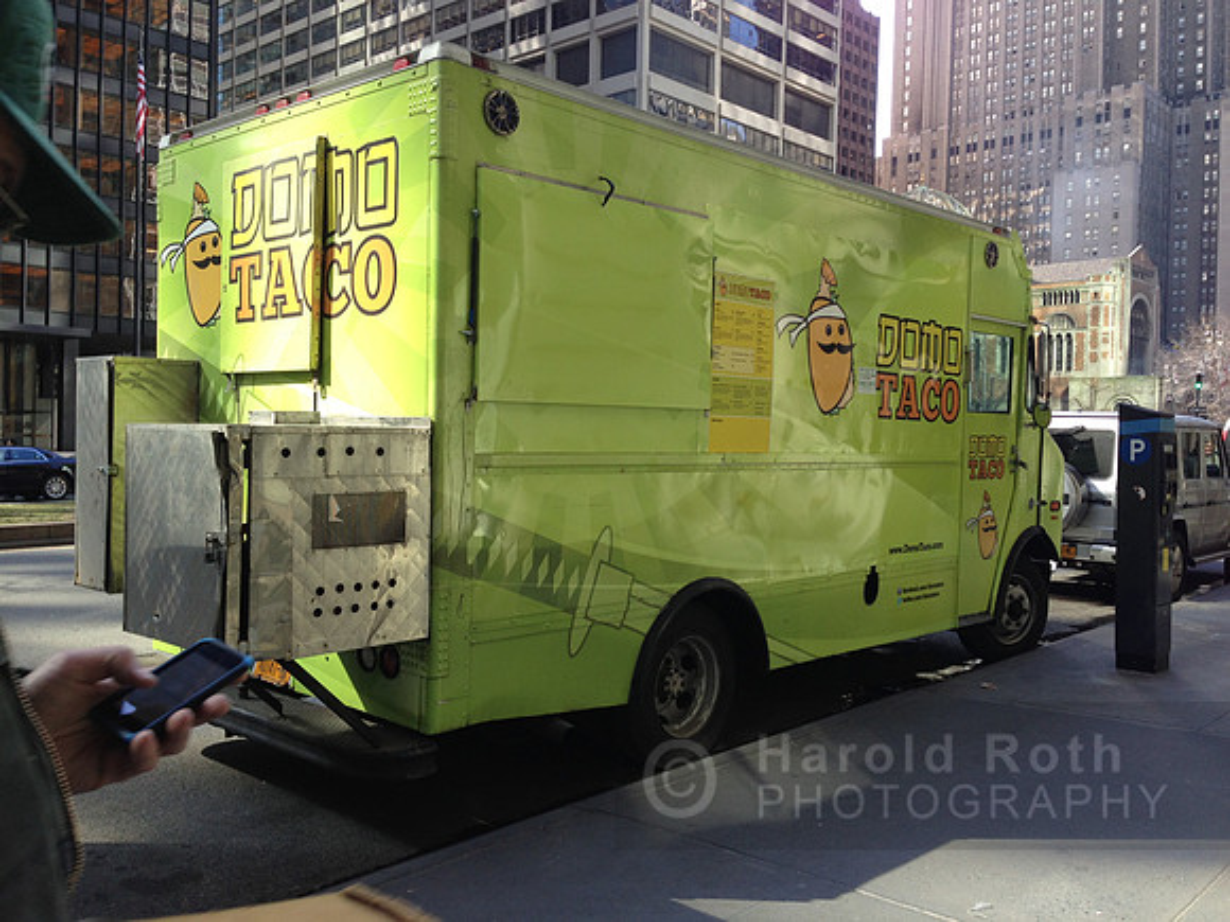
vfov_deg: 42.9
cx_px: 615
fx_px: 1173
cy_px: 461
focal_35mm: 33
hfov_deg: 55.4
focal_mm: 4.13
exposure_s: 1/204
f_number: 2.4
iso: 50
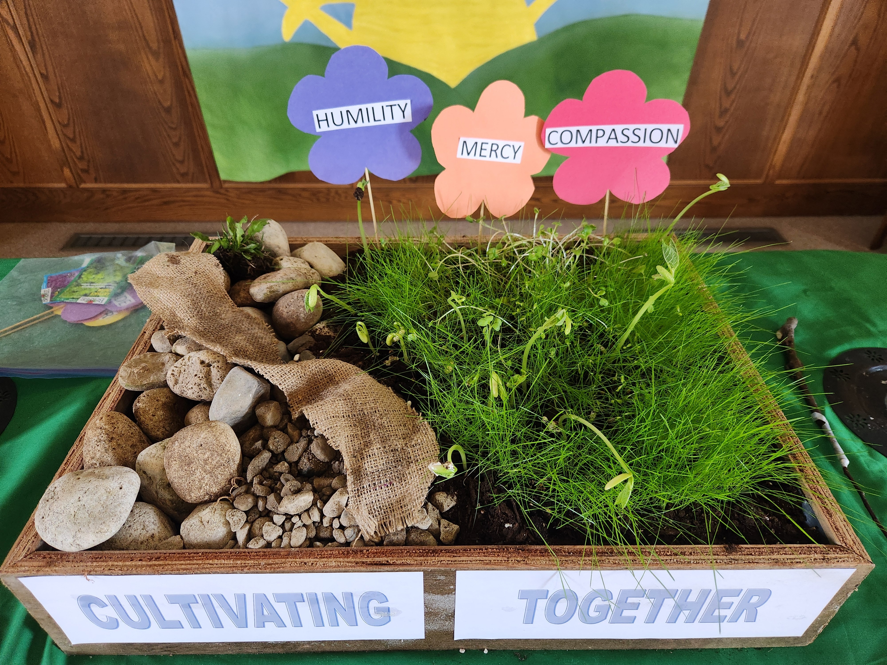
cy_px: 332
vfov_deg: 58.9
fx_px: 589
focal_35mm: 23
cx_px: 444
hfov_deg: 73.9
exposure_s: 1/120
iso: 640
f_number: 1.8
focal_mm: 5.4
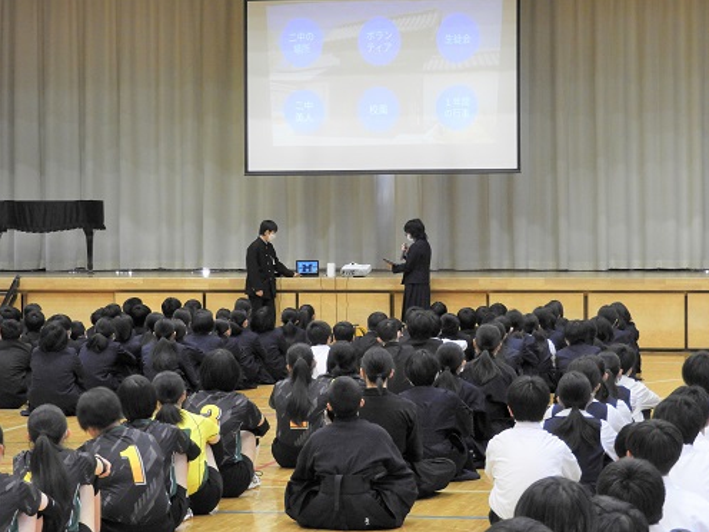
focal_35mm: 116
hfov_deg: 17.0
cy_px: 267
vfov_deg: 12.8
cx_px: 356
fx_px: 2376
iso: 560
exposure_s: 1/15
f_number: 5
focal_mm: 20.6
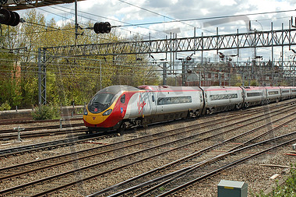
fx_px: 508
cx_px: 164
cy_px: 107
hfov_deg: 32.5
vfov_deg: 22.0
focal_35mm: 62
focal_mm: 27
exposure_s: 1/250
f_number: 9
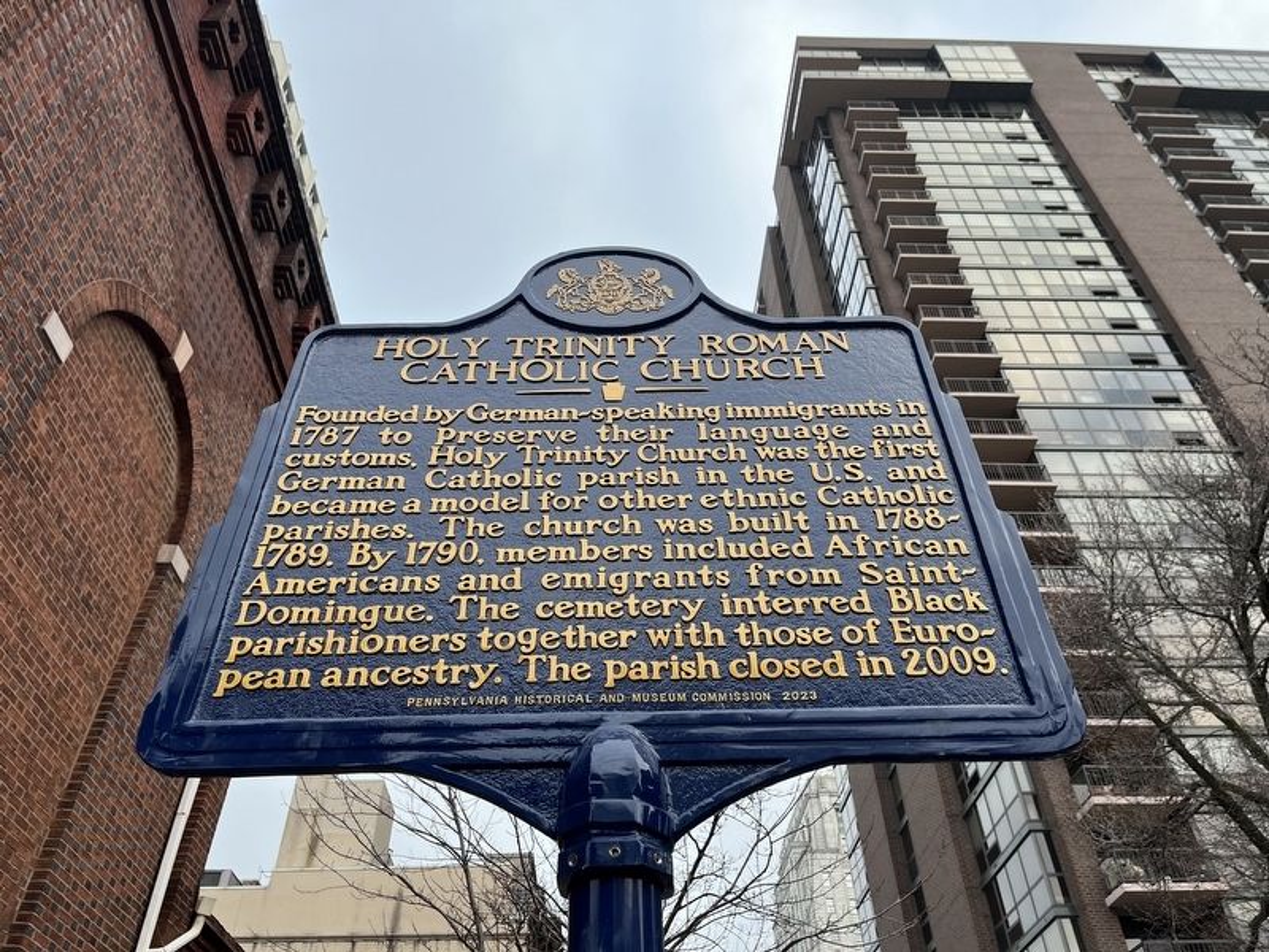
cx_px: 634
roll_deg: +1.4
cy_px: 476
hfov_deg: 67.3
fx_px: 953
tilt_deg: +42.6
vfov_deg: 53.1
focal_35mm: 26
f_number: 1.6
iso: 40
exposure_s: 1/279
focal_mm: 5.1
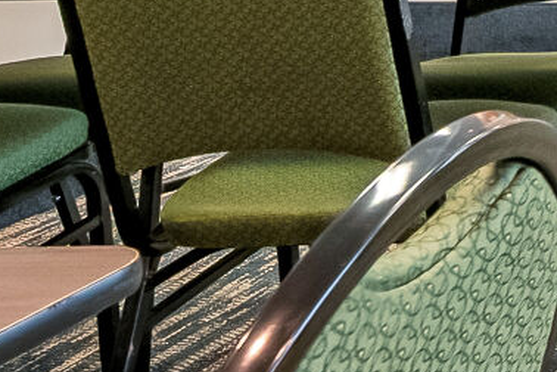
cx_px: 1412
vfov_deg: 11.0
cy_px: -425
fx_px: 1717
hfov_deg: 13.0
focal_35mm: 111
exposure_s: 1/4
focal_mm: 14
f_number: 8
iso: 400
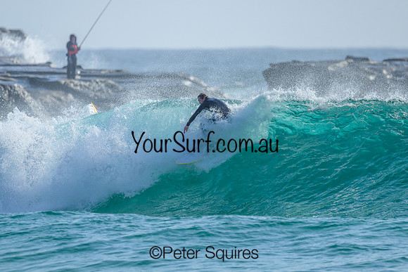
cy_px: 146
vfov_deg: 1.6
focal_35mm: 860
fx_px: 9745
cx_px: 219
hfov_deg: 2.4
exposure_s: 1/2000
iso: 220
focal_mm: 800
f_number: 6.3
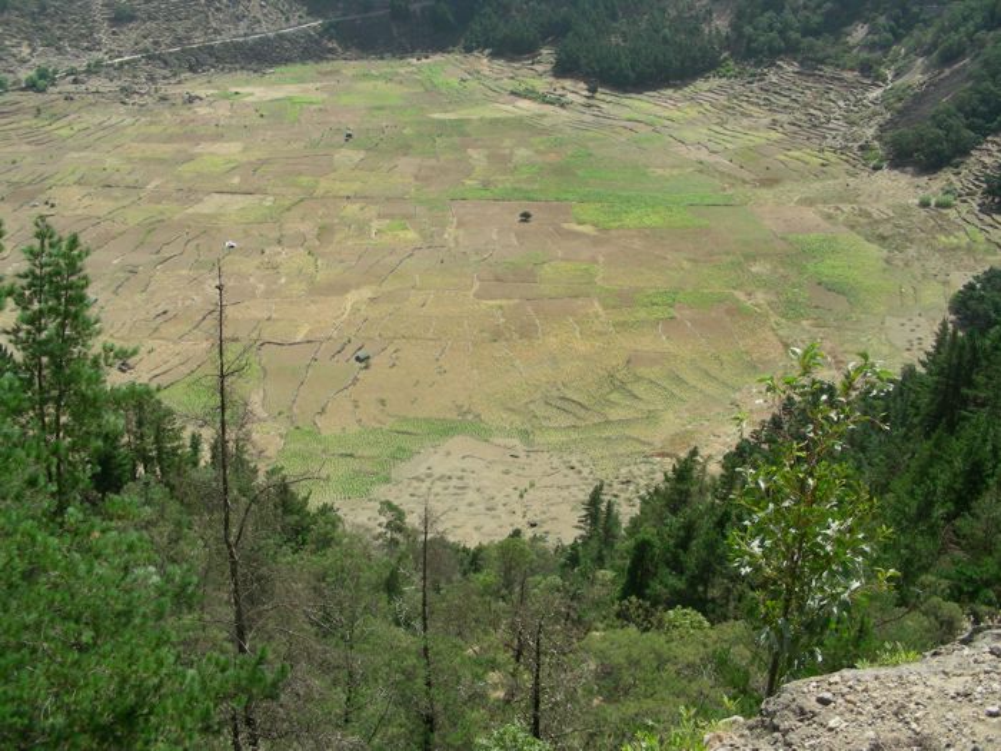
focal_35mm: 38
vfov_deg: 37.7
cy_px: 376
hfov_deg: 49.0
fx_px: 1099
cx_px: 500
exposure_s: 1/340
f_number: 4
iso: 50
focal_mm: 6.3
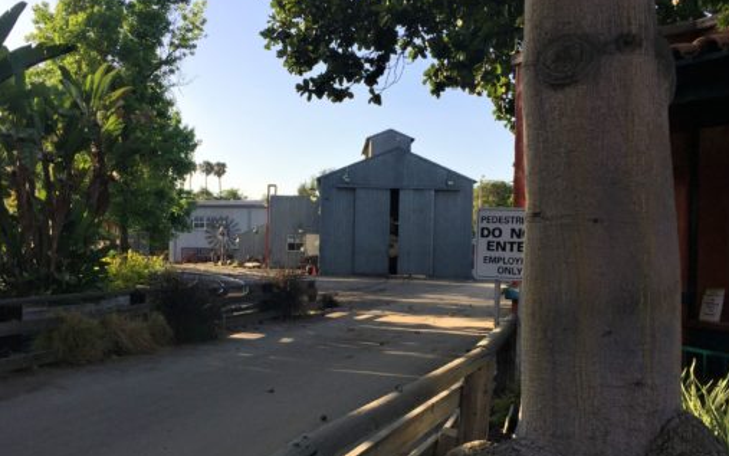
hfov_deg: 52.7
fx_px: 735
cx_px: 335
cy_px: 265
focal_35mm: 37
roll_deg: -3.2
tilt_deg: -1.5
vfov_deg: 34.4
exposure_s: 1/1130
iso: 32
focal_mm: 4.15
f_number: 2.2
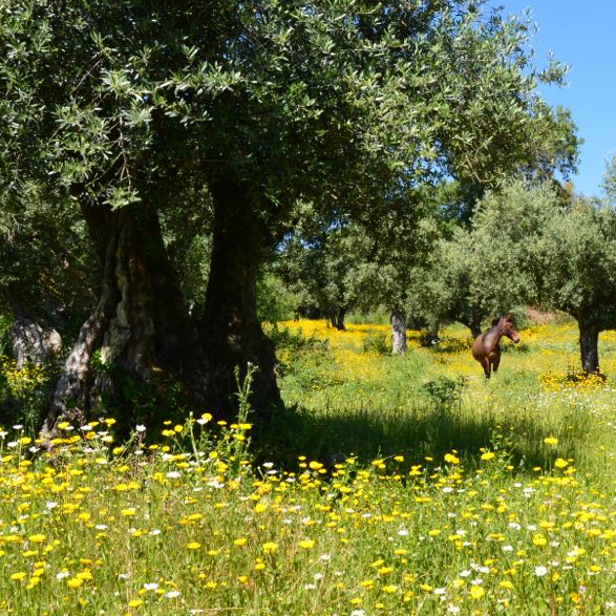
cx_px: 571
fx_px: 1205
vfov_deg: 28.6
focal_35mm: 60
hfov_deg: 27.5
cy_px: 237
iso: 250
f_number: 10
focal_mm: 23
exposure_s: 1/250
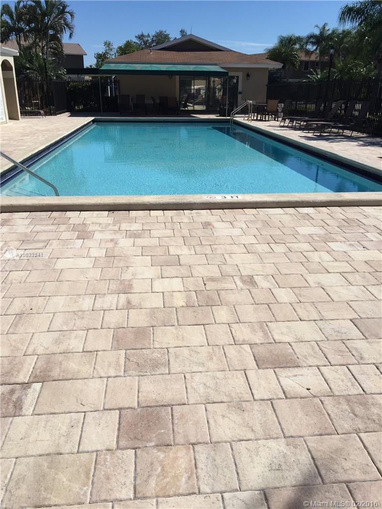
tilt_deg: -21.0
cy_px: 254
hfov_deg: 48.2
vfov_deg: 61.7
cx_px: 191
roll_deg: -0.4
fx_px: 427
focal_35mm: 29
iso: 32
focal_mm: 4.15
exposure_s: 1/3968
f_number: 2.2
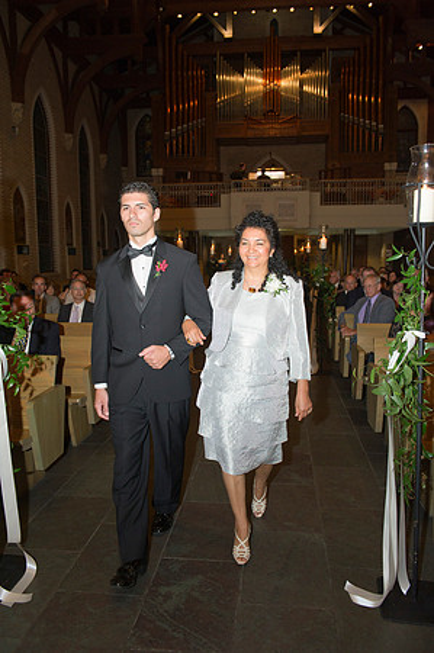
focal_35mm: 29
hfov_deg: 44.9
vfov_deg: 63.7
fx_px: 526
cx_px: 217
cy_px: 326
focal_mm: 29
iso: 800
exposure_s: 1/60
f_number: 5
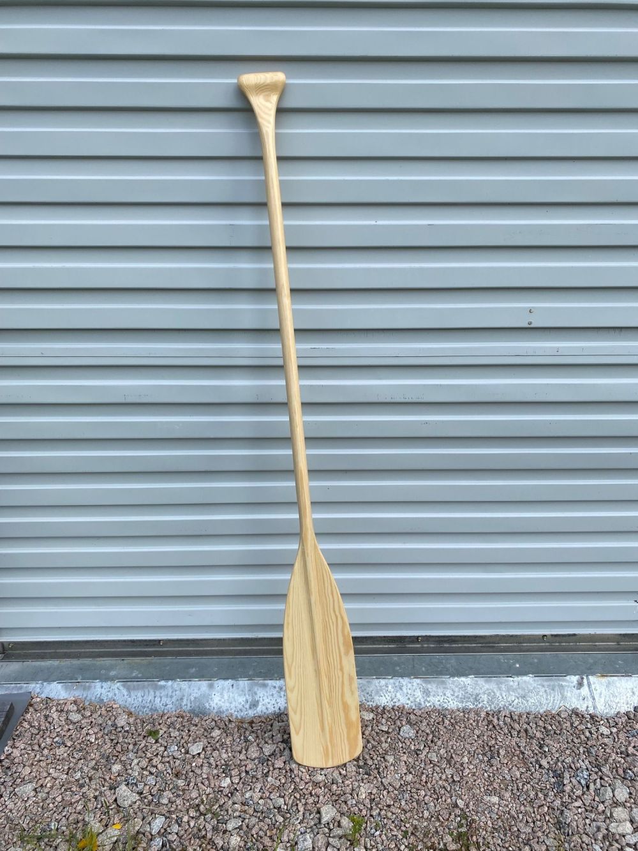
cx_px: 319
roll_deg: +0.1
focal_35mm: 26
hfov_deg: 53.1
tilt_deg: -19.2
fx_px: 639
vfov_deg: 67.3
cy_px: 426
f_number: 1.8
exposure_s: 1/1245
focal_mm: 4.25
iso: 32
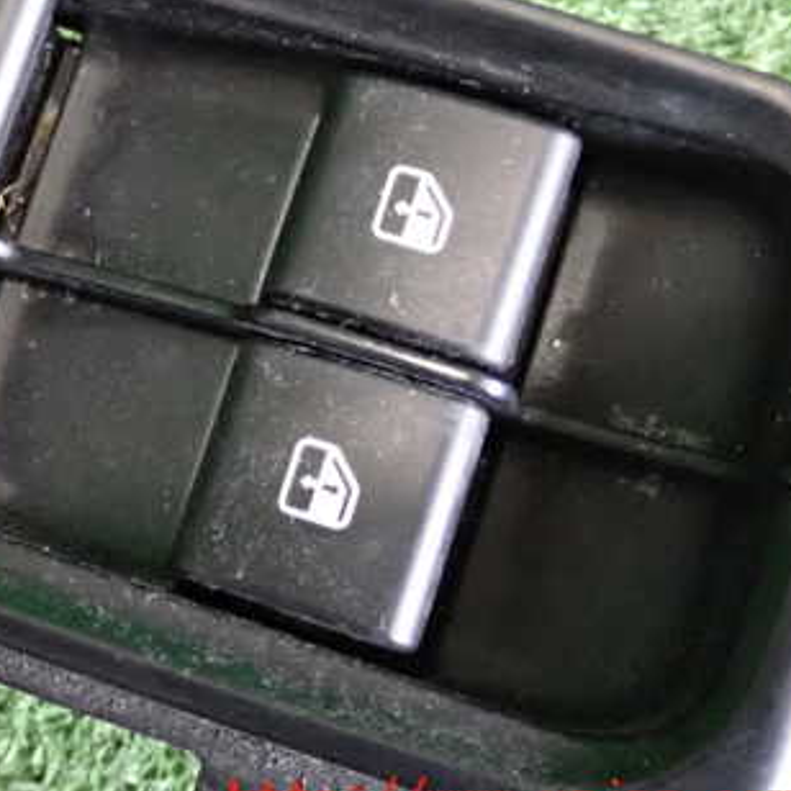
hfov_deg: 20.8
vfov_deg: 21.3
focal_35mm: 81
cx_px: 39
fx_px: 2094
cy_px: 259
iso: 3200
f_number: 3.1
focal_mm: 8.4
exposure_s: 1/60
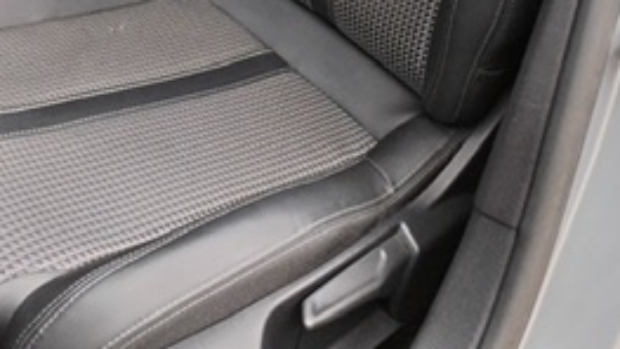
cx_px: 288
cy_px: -200
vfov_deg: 14.5
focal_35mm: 77
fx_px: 1266
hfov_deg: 27.5
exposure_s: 1/100
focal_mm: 4.75
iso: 187
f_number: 1.8
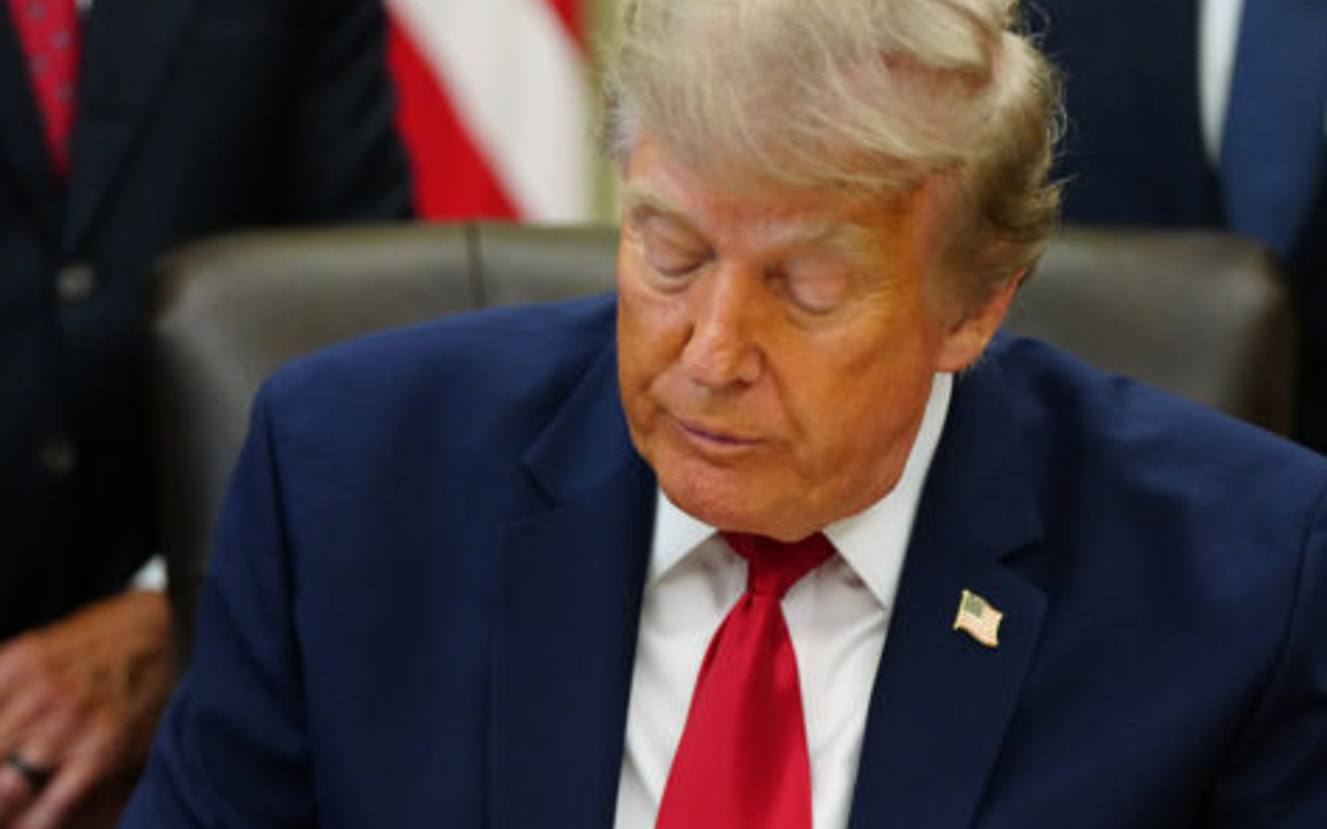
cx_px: 739
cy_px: 615
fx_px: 5894
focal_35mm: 163
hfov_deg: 12.8
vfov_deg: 8.0
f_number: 2.8
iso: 4000
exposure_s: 1/500
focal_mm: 112
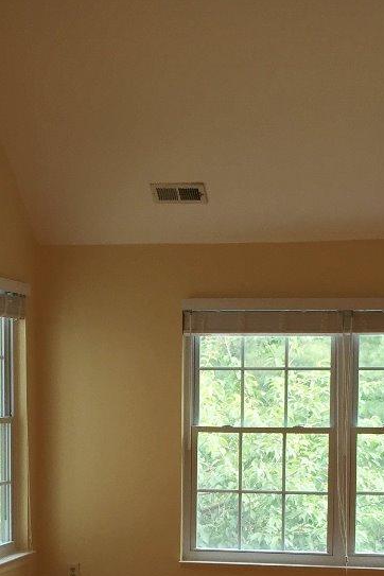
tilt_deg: -4.7
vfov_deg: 24.6
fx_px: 1280
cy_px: 516
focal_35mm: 80
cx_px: 169
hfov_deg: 17.1
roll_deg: -0.9
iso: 40
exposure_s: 1/40
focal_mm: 4.15
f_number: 2.2
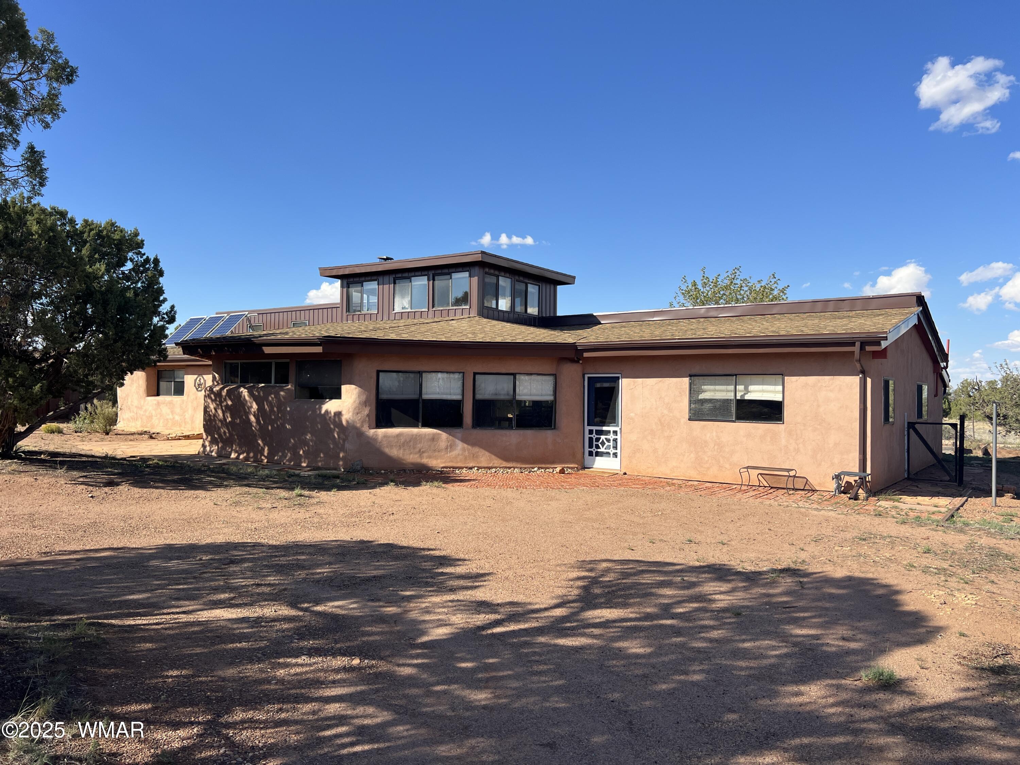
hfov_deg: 67.3
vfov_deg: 53.1
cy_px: 382
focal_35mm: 26
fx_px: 766
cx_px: 510
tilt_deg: +0.1
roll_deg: -0.8
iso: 50
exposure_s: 1/3460
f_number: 1.5
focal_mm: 5.7
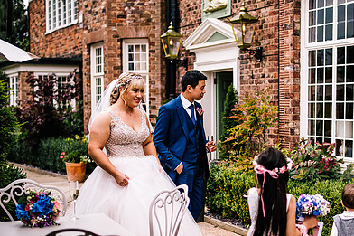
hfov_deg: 36.4
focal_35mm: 54
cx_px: 241
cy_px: 148
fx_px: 531
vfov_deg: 25.0
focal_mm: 35
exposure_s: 1/2500
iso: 100
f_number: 1.6
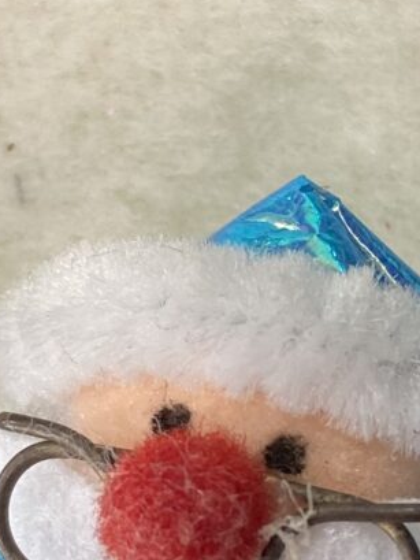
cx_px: 290
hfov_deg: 10.4
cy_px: 459
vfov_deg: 13.7
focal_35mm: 143
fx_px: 2312
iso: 80
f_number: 1.8
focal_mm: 3.99
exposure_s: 1/60
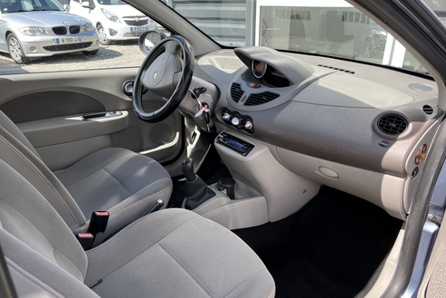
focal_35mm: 28
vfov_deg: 46.4
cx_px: 220
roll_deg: +0.8
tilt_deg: -25.3
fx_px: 347
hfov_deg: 65.5
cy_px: 154
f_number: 1.5
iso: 50
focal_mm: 5.7
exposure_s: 1/588
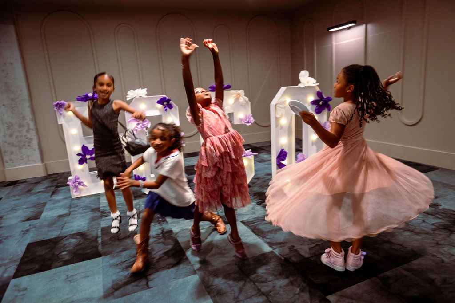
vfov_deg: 53.1
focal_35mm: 24
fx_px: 303
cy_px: 152
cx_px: 228
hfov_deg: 73.7
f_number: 2.8
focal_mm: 24
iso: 1600
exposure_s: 1/100
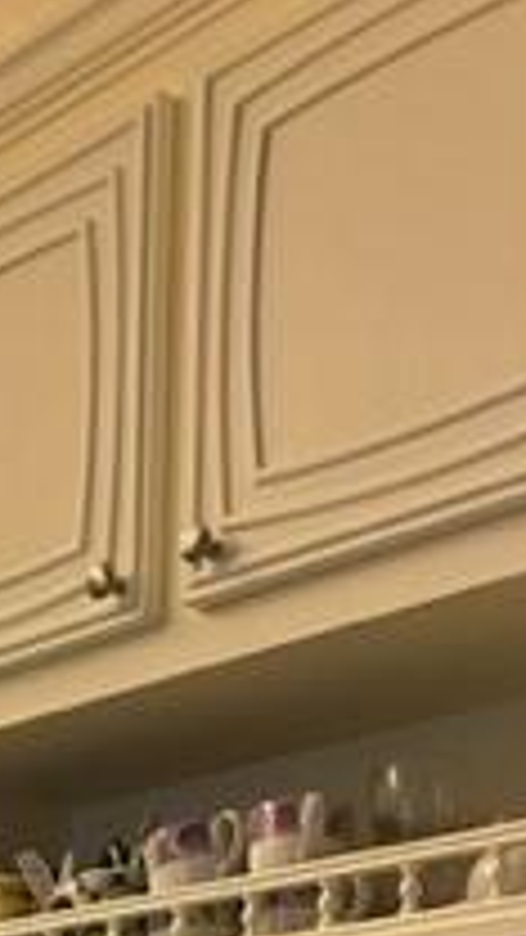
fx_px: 2157
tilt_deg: -2.6
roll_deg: -1.1
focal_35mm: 87
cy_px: 1364
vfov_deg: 21.1
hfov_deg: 13.3
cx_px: -216
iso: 160
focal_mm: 5.7
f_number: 1.5
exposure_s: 1/60
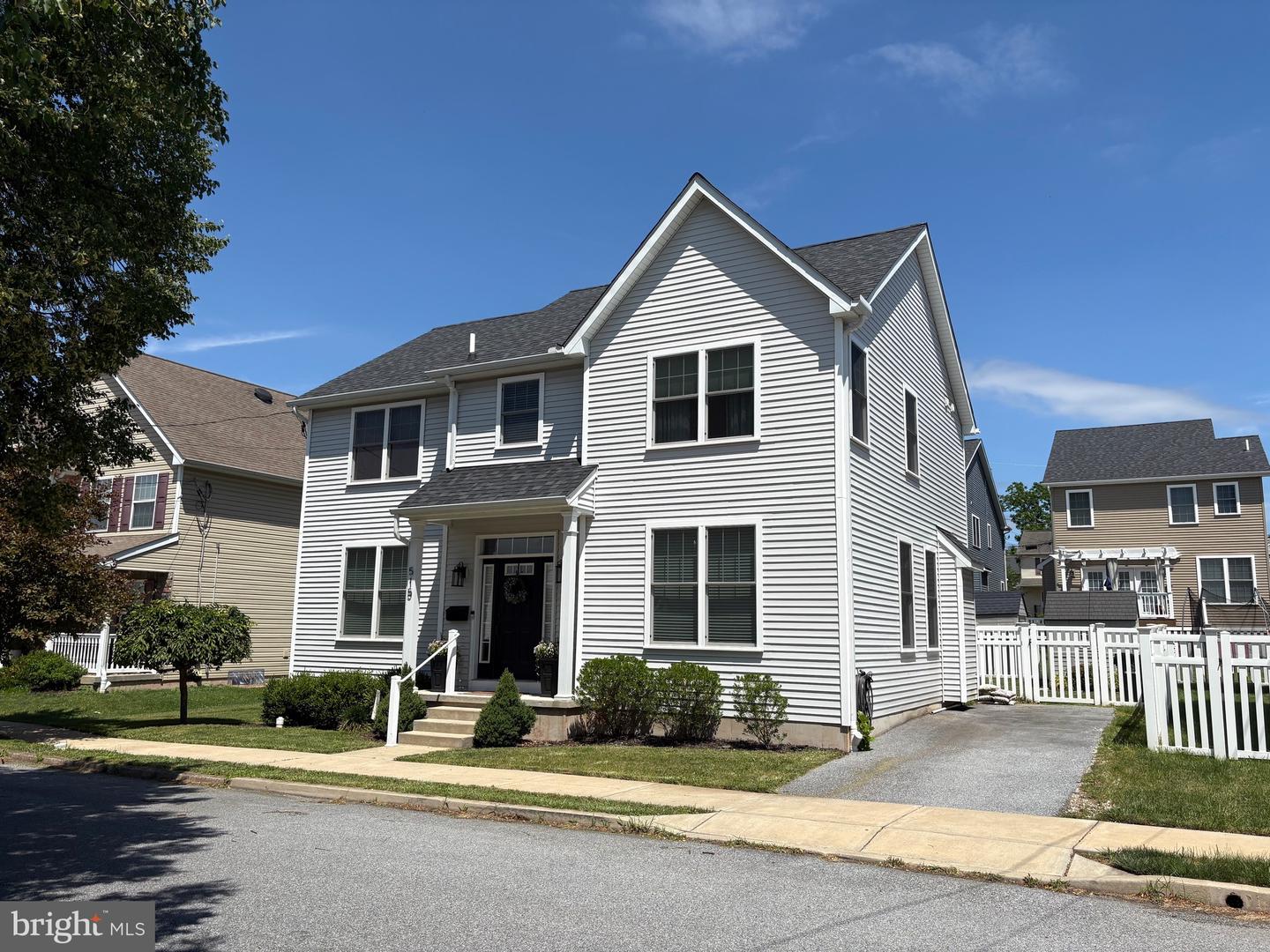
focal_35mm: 26
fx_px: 954
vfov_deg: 53.1
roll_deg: -0.4
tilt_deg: +10.3
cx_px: 635
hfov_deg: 67.3
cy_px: 476
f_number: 1.6
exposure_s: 1/5348
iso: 50
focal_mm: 5.96
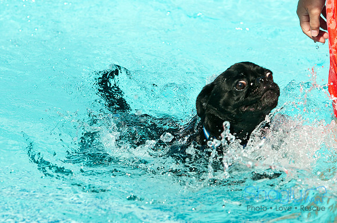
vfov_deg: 5.9
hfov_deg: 8.9
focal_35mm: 232
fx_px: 2173
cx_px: 168
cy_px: 112
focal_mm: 155
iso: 200
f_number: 5.6
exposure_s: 1/1600
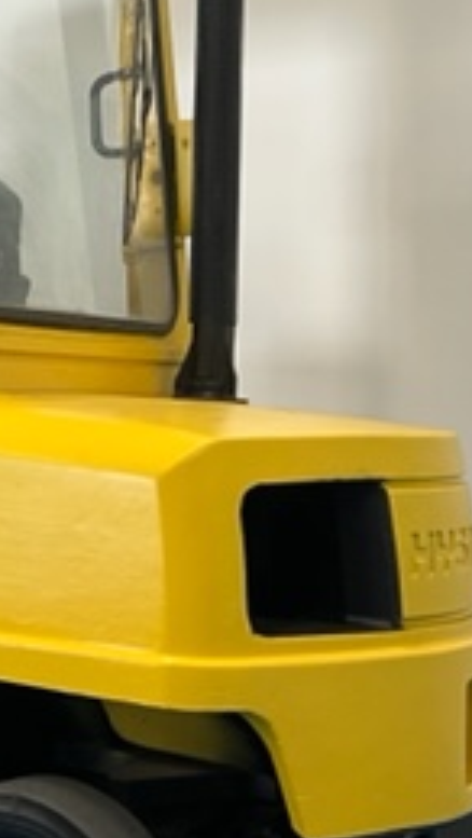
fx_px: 1555
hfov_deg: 16.2
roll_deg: -0.9
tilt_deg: +2.4
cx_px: -165
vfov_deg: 30.0
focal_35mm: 70
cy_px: 327
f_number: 1.5
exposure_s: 1/96
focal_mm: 5.7
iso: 125
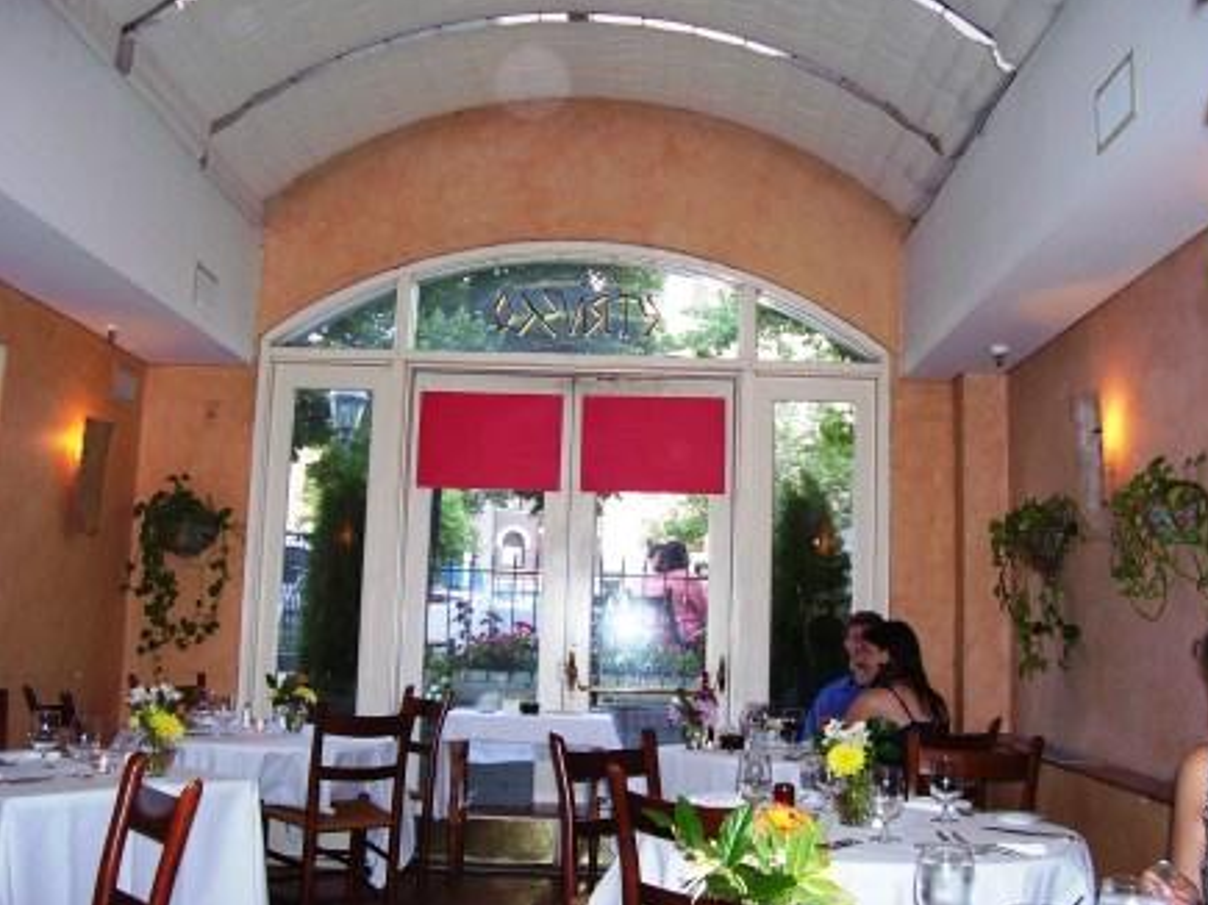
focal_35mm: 35
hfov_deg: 52.6
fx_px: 1221
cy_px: 444
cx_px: 619
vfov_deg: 40.7
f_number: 2.7
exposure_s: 1/60
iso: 125
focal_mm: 5.6
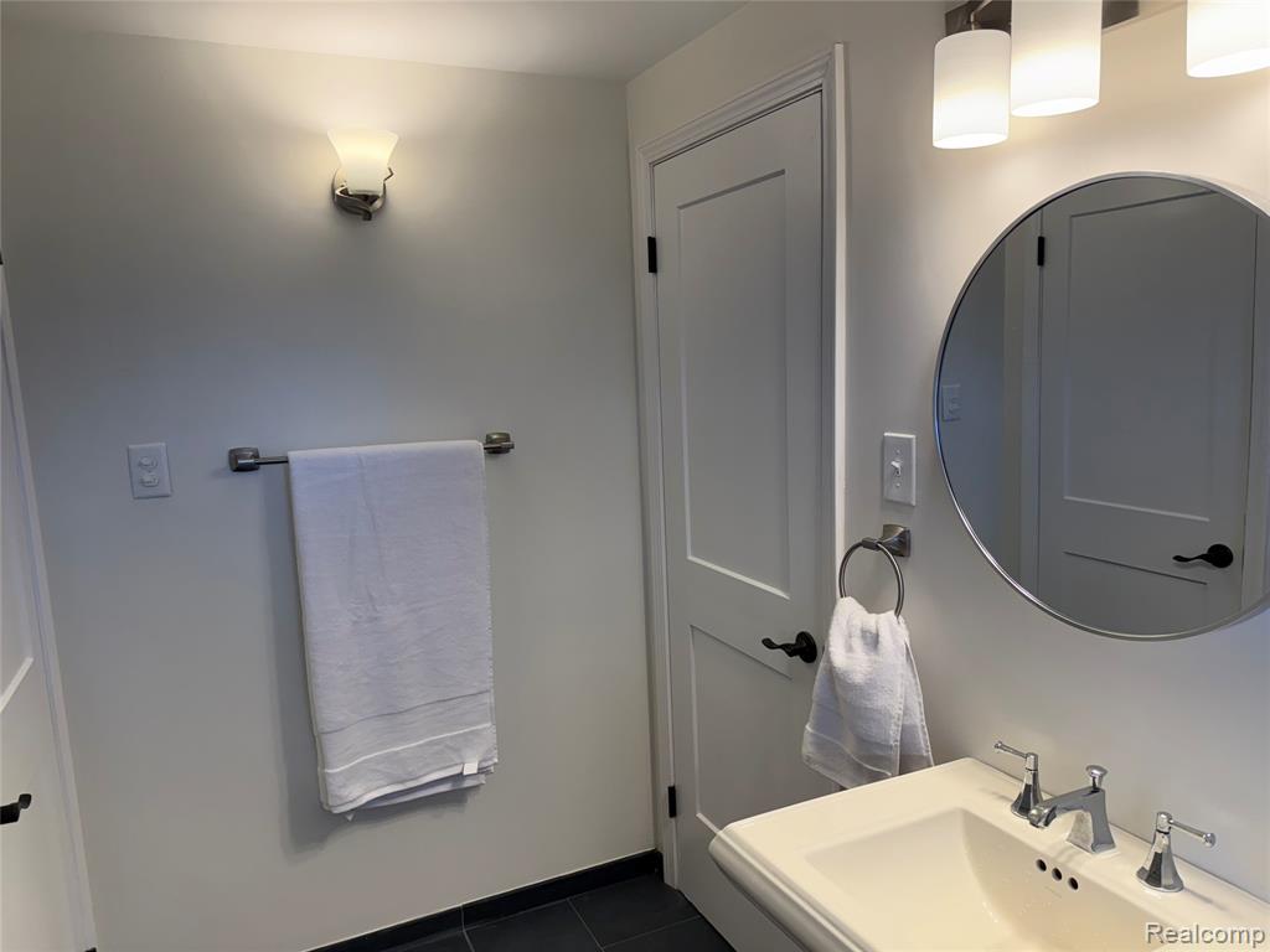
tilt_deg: -7.4
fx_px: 881
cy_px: 476
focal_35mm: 24
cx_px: 635
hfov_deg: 71.6
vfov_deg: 56.8
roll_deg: +2.2
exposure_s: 1/310
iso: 100
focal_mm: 6.76
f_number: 1.78
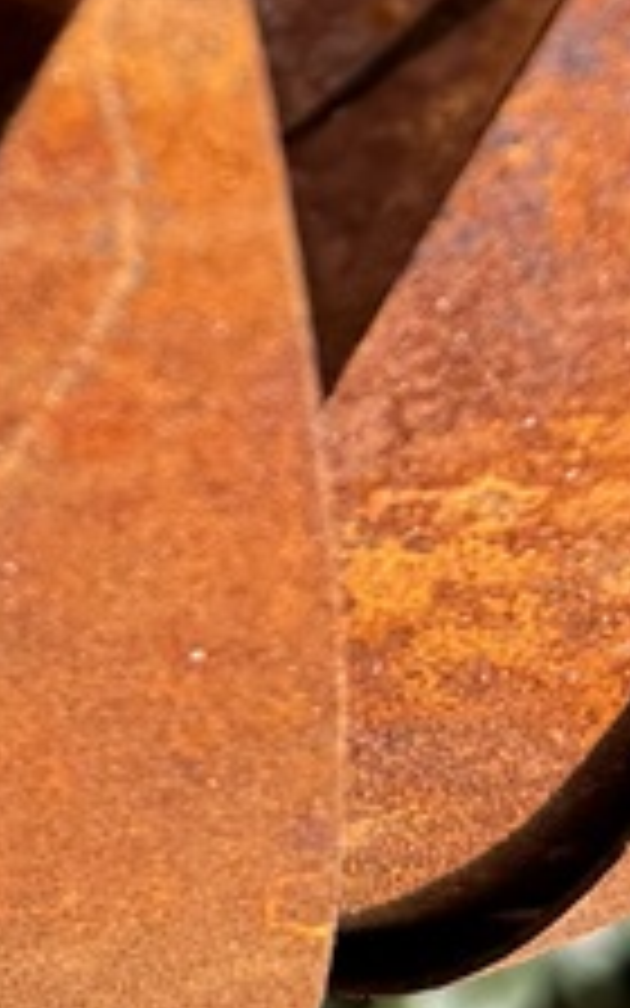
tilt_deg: -28.9
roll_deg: +0.4
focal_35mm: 182
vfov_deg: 10.8
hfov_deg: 7.2
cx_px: 22
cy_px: -752
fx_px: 5000
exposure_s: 1/1151
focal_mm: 6.76
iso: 80
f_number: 1.78
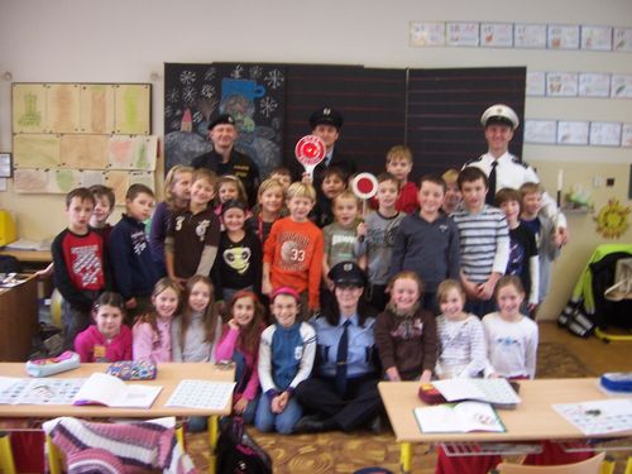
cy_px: 237
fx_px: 657
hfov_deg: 51.4
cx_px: 316
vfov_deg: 39.7
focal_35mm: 36
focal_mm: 6
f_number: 3
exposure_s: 1/20
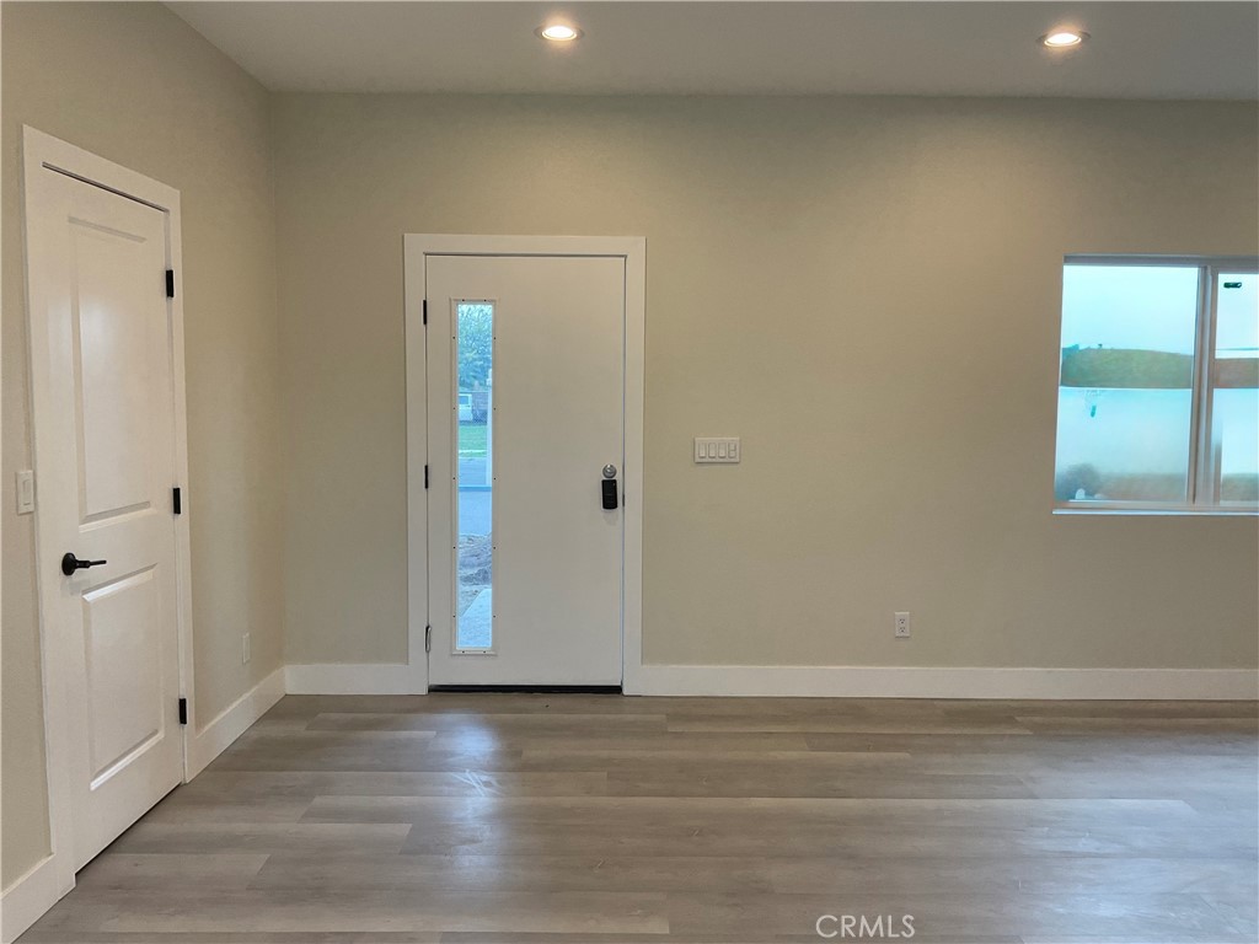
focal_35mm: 29
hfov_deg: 61.7
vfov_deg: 48.2
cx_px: 630
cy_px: 472
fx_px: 1055
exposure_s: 1/120
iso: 50
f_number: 1.8
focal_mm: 3
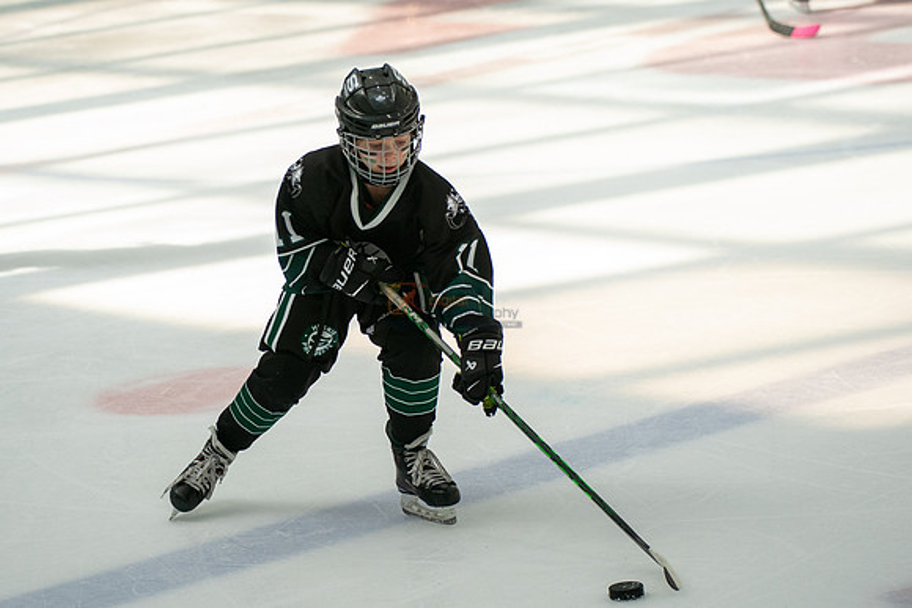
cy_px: 296
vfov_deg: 8.9
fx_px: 3928
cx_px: 331
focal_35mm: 155
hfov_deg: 13.2
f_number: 3.5
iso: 1600
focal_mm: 120
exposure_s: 1/3200
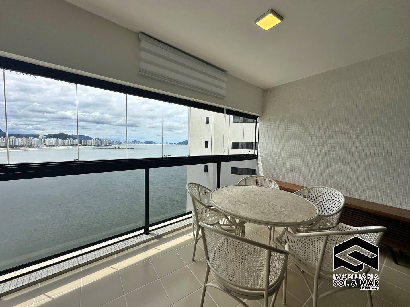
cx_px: 205
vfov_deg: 85.7
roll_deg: -1.8
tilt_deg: -3.5
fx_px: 166
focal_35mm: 14
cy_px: 154
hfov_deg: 102.1
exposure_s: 1/1689
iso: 40
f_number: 2.2
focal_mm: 2.22
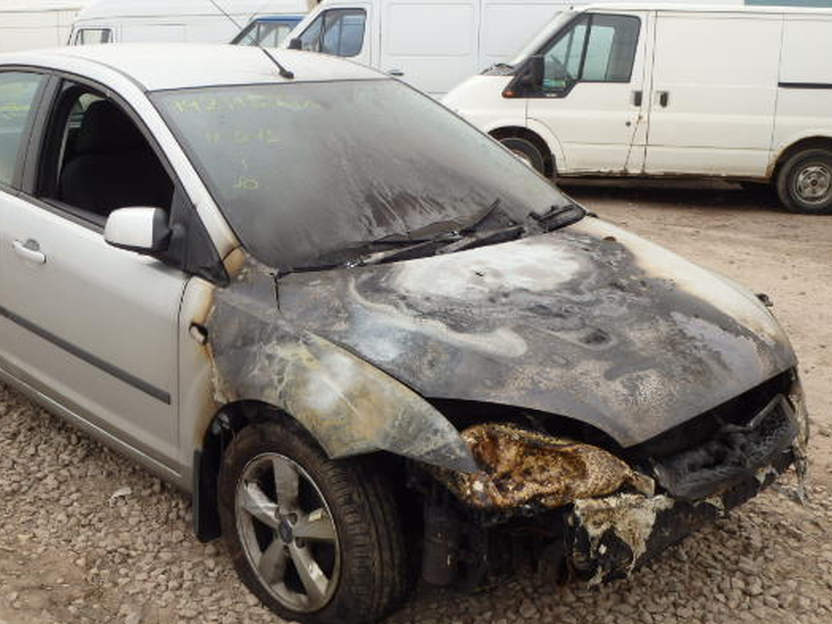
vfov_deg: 32.9
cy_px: 341
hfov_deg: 42.8
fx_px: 1058
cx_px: 346
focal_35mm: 44
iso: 125
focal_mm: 6.4
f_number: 4.5
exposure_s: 1/200
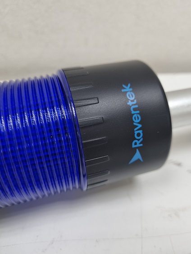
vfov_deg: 67.3
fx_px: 191
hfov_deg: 53.1
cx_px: 96
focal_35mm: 26
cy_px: 127
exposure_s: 1/100
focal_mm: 5.4
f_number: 1.8
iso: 64
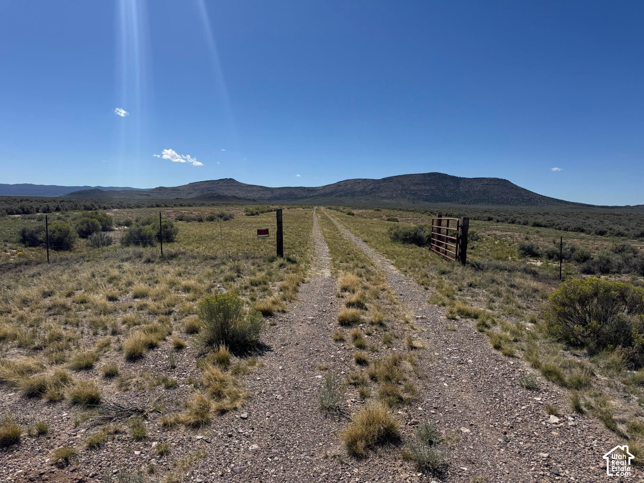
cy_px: 242
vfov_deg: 56.8
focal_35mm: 24
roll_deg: +0.7
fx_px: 447
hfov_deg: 71.6
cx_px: 322
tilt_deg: -4.7
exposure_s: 1/7937
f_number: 1.78
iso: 80
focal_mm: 6.76
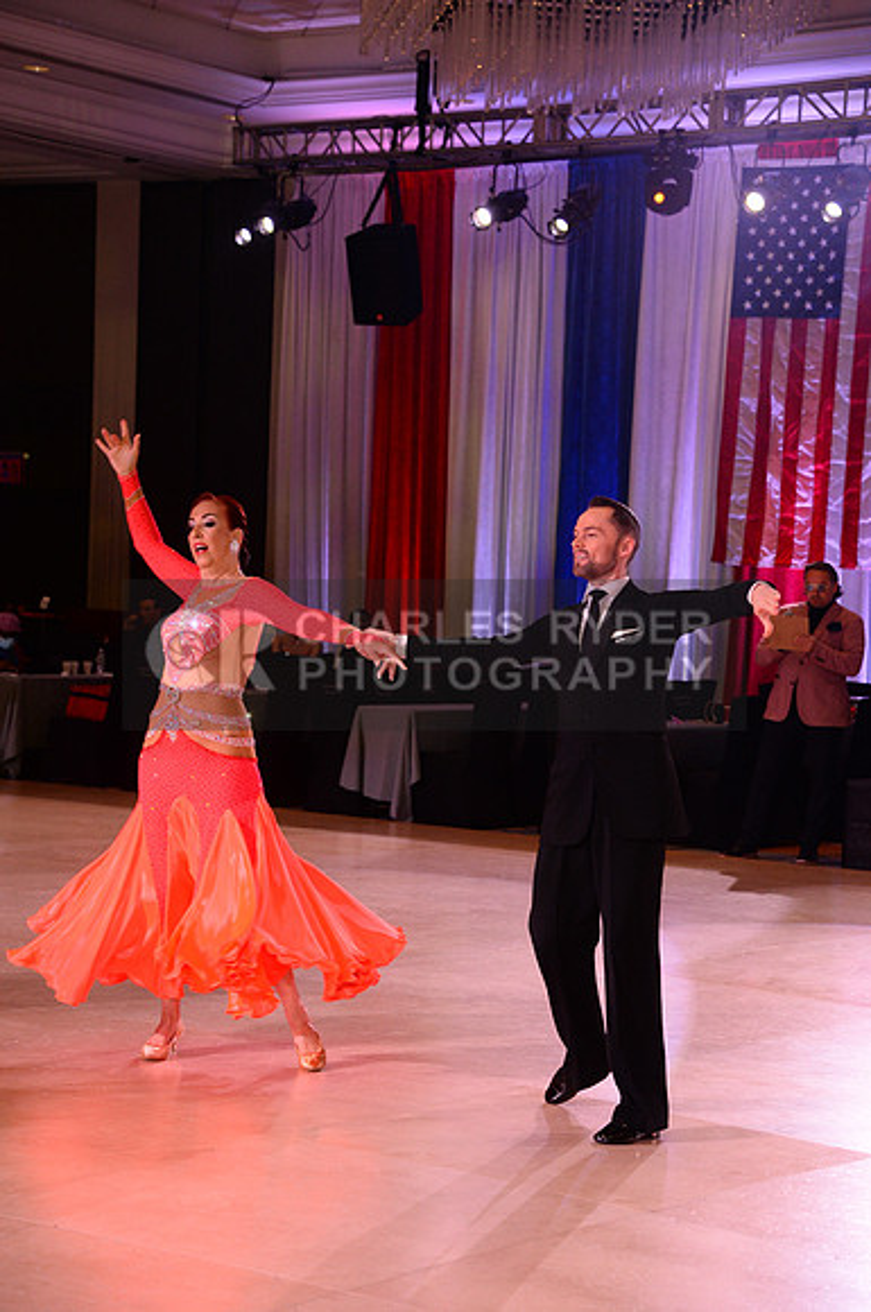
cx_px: 436
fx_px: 2985
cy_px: 656
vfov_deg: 24.8
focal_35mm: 82
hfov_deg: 16.6
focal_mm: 82
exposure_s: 1/250
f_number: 6.3
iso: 2500
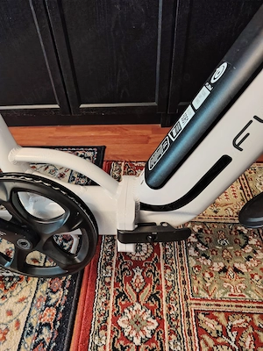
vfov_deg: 71.6
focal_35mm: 24
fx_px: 243
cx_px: 132
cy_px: 176
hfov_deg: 56.8
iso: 2884
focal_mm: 5.25
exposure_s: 1/50
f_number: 1.75
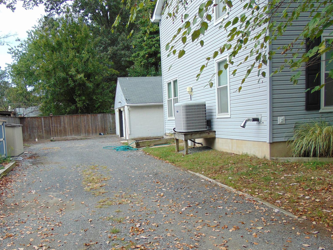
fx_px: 318
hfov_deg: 54.8
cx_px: 129
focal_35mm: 33
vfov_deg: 42.6
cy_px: 156
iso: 80
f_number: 3
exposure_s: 1/500
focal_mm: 4.5
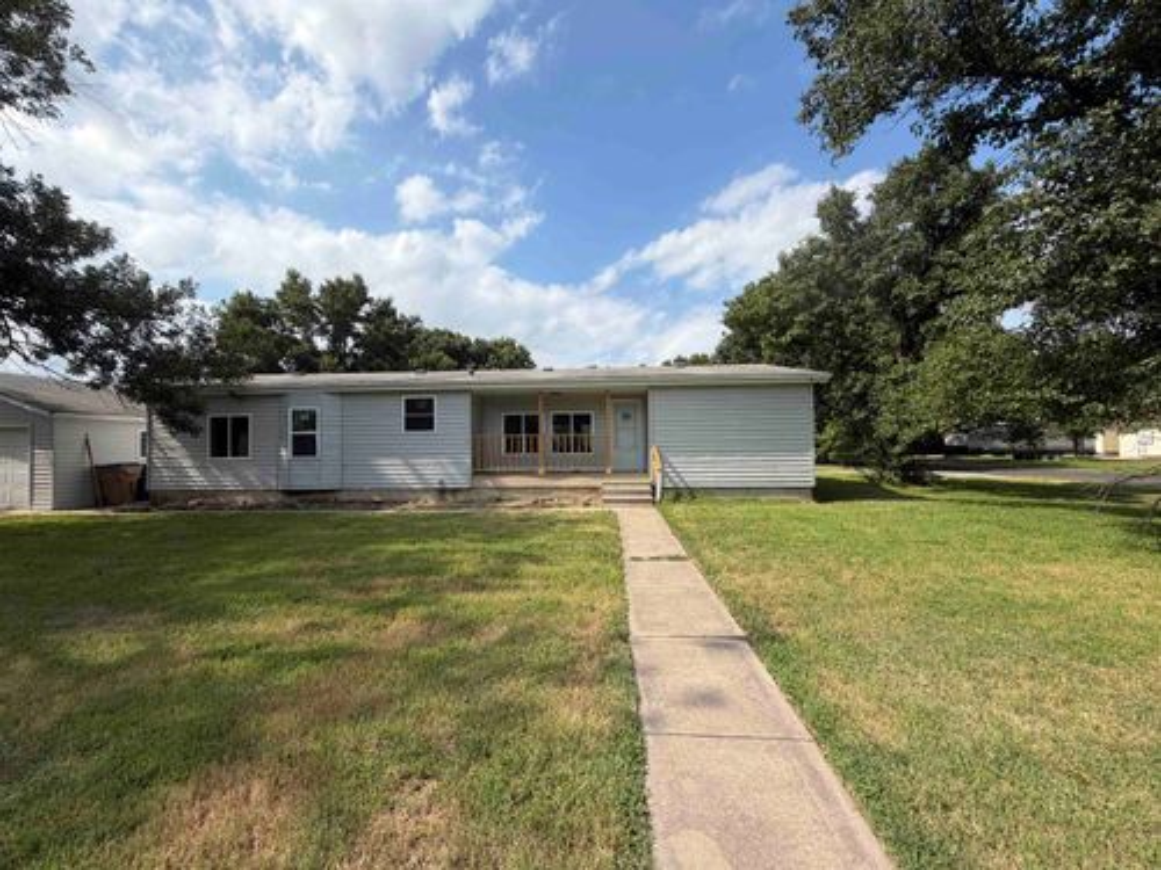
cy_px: 435
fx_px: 470
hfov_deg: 102.1
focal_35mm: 14
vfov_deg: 85.7
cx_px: 580
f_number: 2.2
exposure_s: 1/853
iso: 20
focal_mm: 2.22
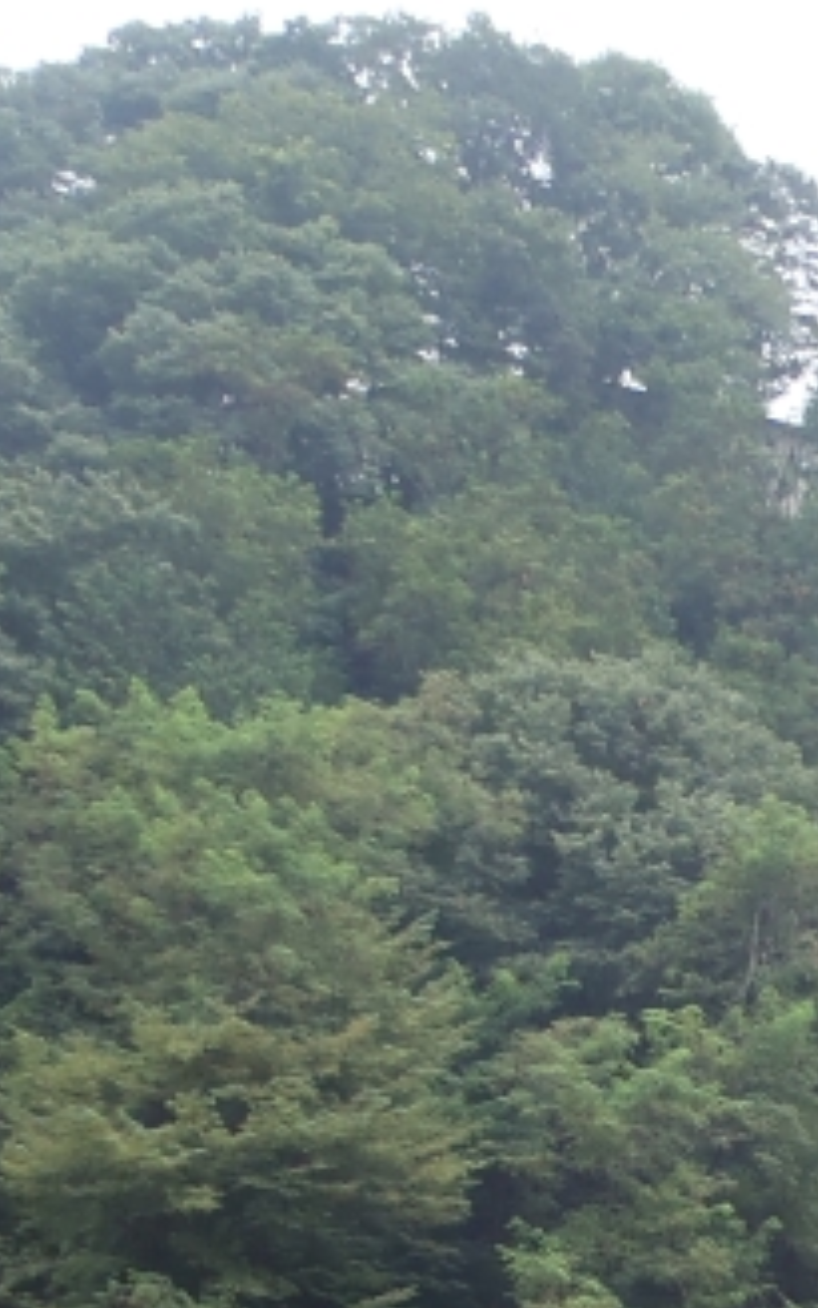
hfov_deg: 12.8
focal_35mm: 97
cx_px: 1233
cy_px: 1360
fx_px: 3460
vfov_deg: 20.6
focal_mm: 5
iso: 80
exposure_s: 1/60
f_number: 4.5
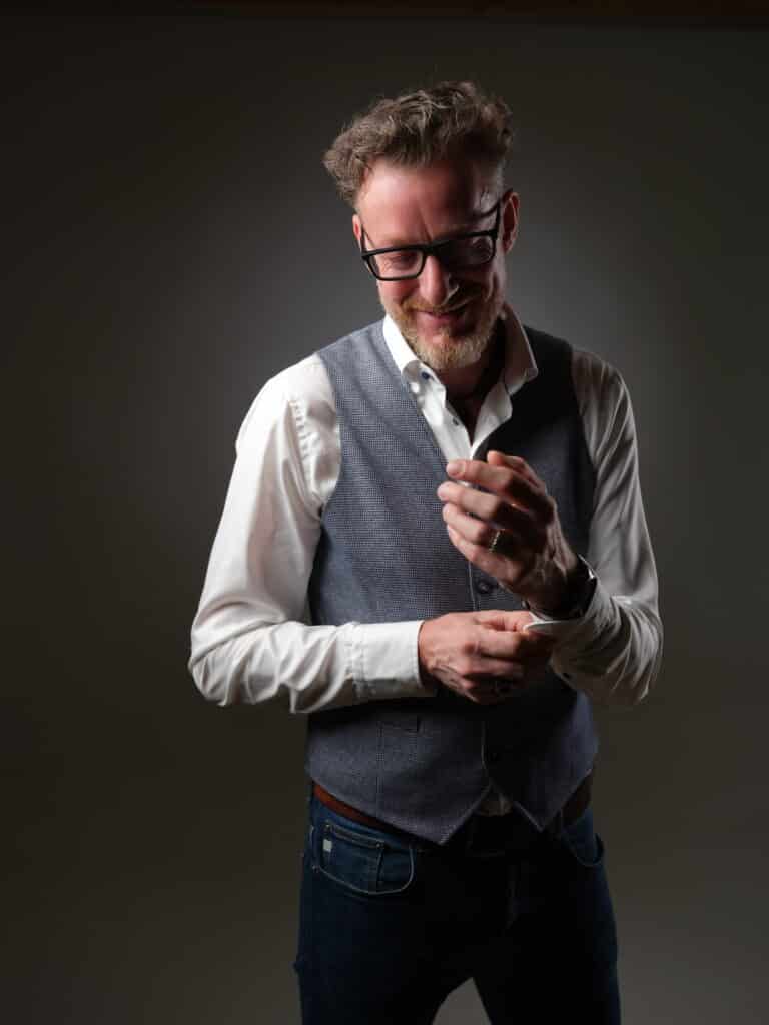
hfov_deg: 35.1
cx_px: 384
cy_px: 512
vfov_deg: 45.8
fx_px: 1214
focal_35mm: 41
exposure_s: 1/50
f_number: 4.5
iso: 100
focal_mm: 51.8
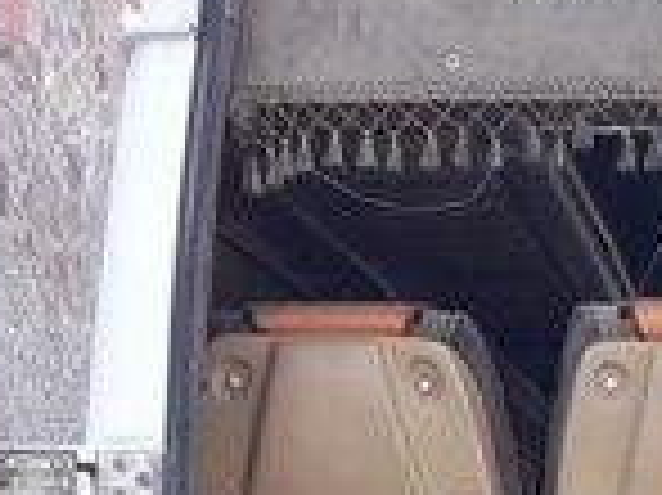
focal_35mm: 121
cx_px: 842
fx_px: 2312
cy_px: 866
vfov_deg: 11.4
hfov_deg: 15.6
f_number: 1.9
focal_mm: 3.6
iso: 40
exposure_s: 1/345
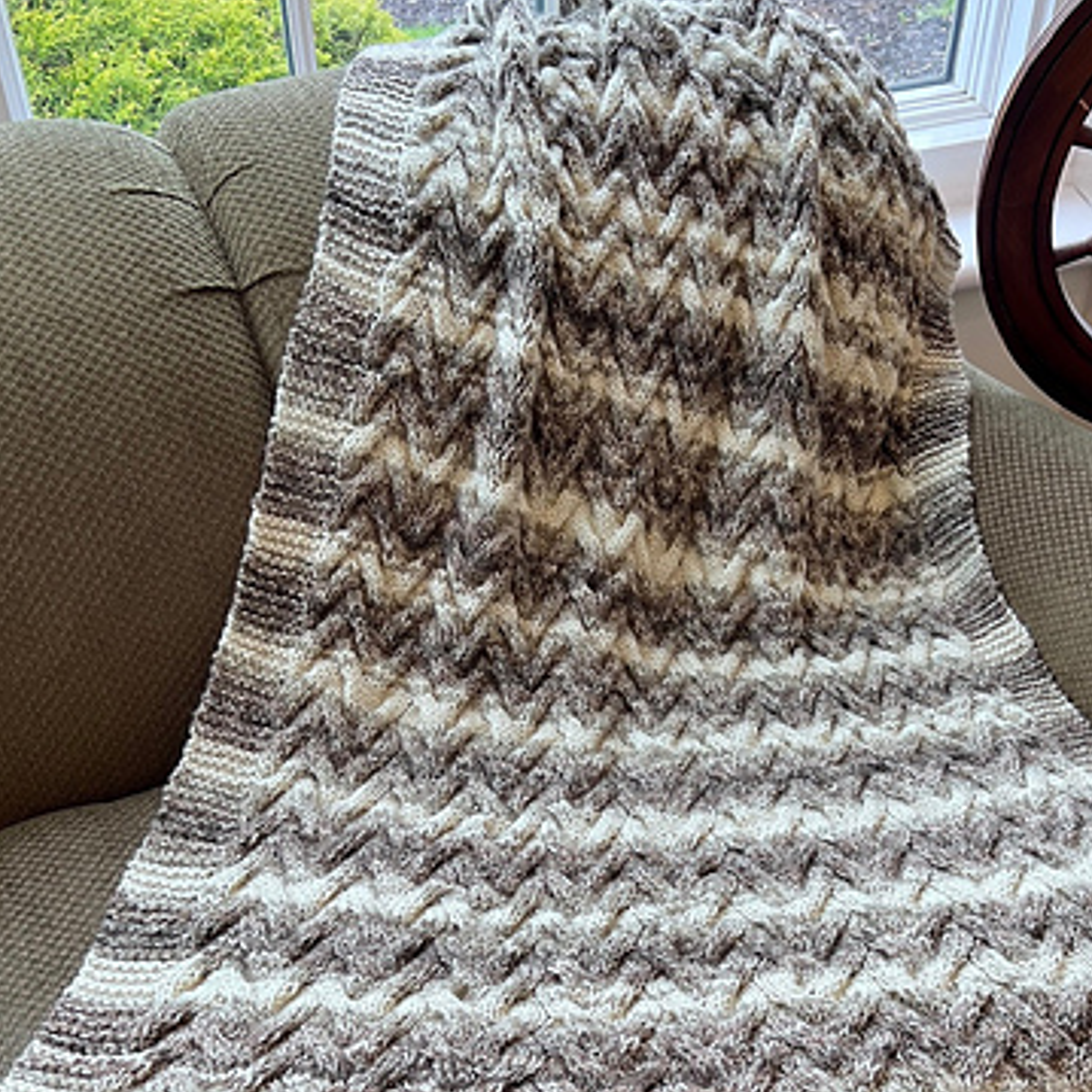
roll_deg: -1.9
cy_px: 864
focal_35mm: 41
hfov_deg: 40.7
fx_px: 1463
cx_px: 654
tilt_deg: -44.9
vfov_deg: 39.4
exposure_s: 1/120
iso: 64
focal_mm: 5.7
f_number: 1.5
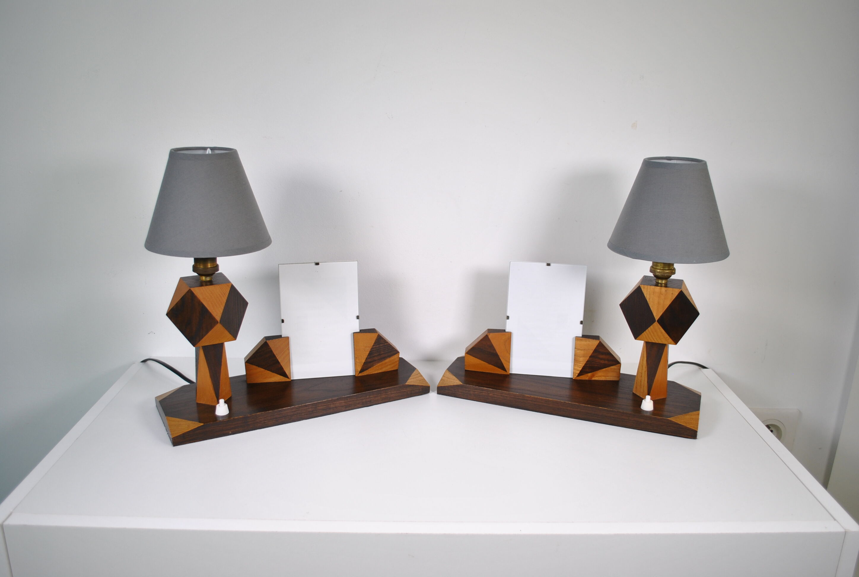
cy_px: 288
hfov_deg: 61.8
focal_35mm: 30
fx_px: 717
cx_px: 430
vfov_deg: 43.8
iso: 200
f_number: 4.5
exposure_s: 1/200
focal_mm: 20
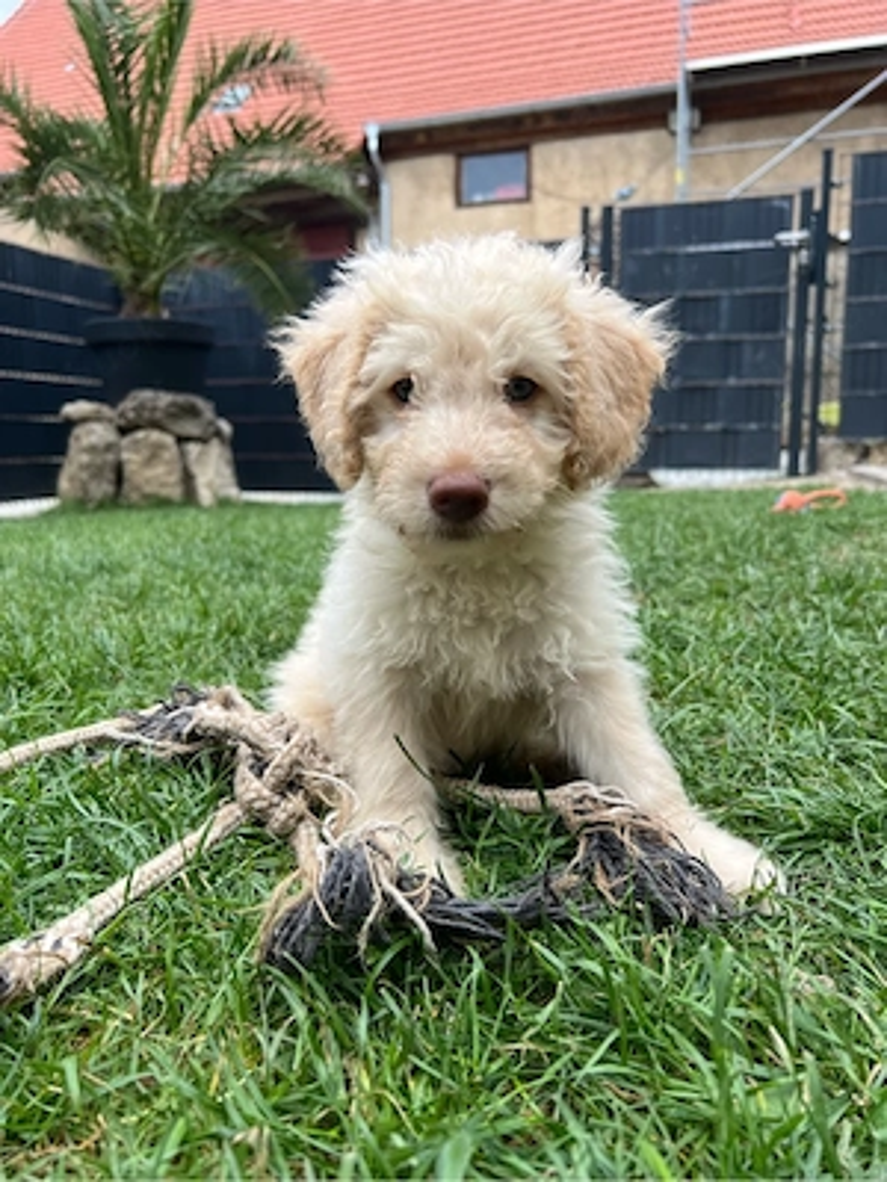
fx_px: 888
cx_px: 444
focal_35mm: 26
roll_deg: +2.7
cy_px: 591
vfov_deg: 67.3
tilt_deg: -10.0
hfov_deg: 53.1
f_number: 1.5
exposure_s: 1/1079
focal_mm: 5.7
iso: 50
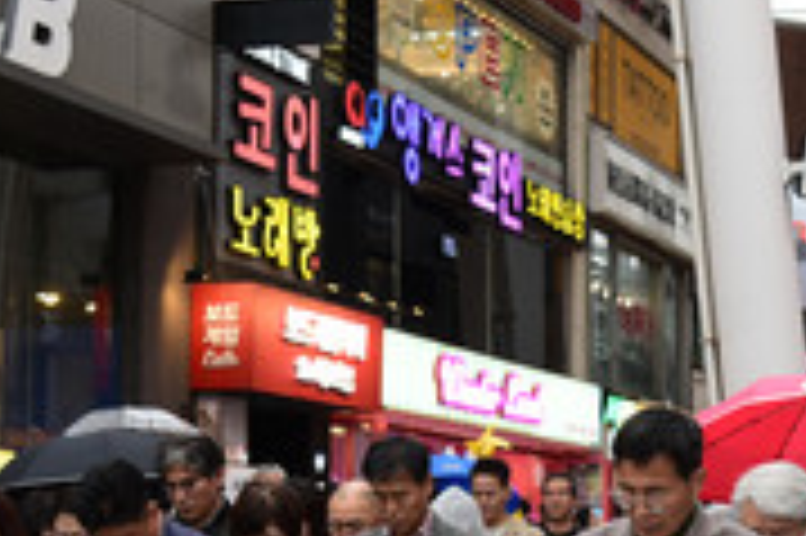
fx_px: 2550
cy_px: 473
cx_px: 522
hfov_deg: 17.9
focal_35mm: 114
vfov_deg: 11.9
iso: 400
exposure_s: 1/100
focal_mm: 34
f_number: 5
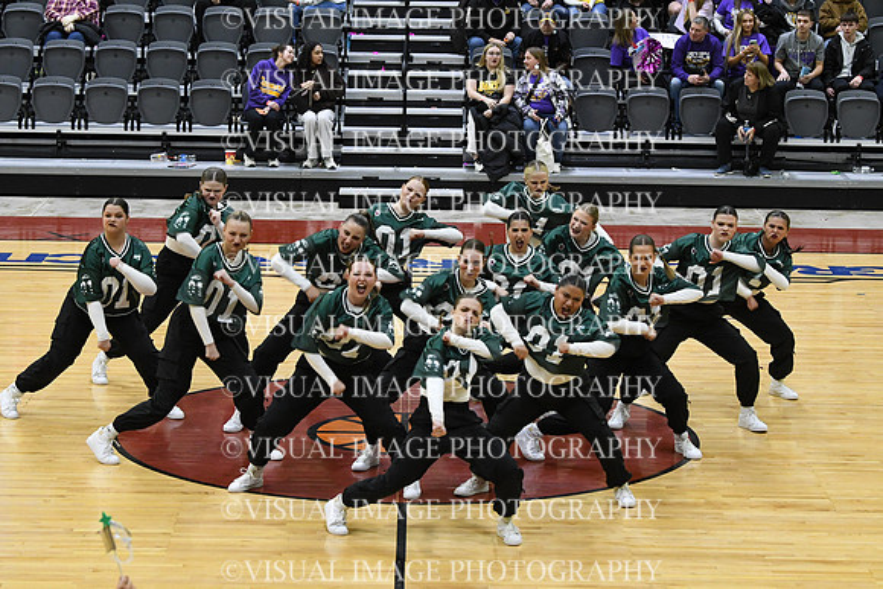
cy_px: 294
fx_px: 2870
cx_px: 442
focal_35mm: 117
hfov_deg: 17.5
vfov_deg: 11.7
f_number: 4
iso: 3200
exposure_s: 1/250
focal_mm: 78
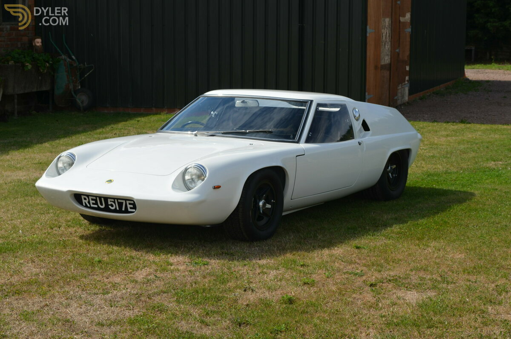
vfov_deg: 16.5
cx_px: 256
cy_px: 170
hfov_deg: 24.7
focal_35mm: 82
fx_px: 1169
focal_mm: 55
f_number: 11
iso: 100
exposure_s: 1/200
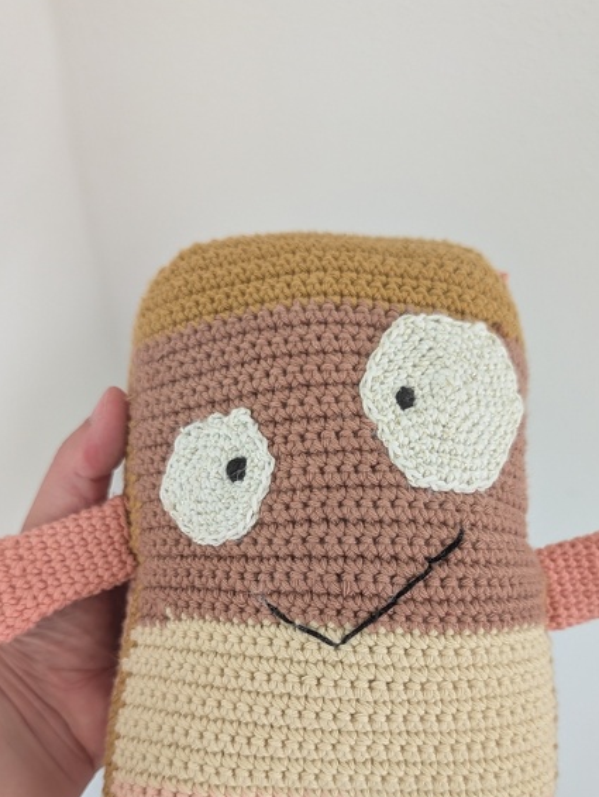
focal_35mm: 34
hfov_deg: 41.9
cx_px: 306
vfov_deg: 52.7
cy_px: 544
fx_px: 783
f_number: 1.68
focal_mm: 6.9
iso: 196
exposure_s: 1/99.6
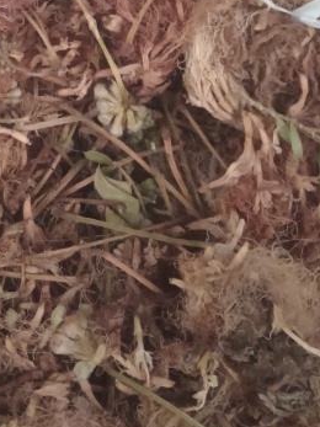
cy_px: -50
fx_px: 1024
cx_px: -71
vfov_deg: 22.2
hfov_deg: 16.9
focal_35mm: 83
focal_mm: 3.66
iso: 2877
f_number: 2.2
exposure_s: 1/20
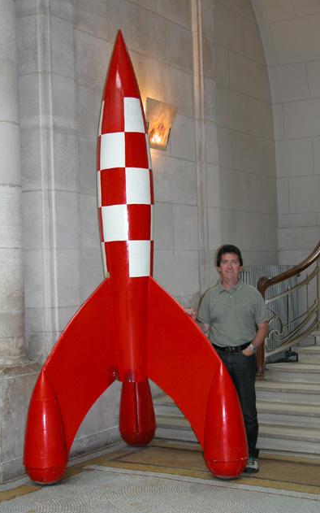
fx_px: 796
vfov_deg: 35.7
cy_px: 259
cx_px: 139
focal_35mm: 57
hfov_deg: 22.7
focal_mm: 13.7
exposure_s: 1/60
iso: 200
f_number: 3.1
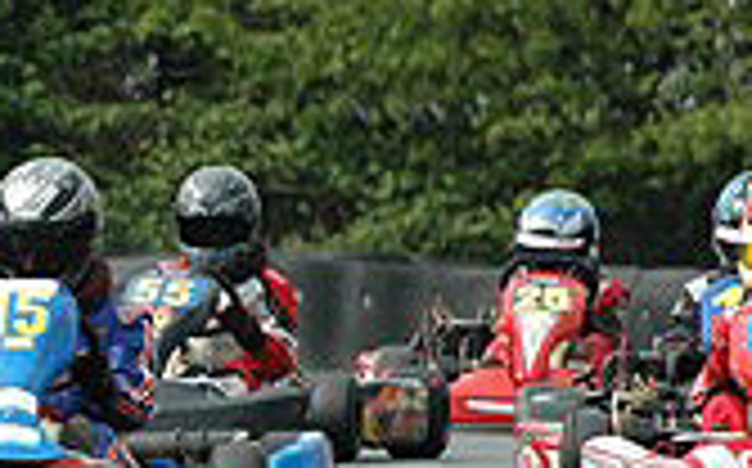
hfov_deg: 1.9
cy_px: 414
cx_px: -90
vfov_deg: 1.2
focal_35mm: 1099
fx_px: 22501
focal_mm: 240
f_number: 5.6
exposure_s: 1/1250
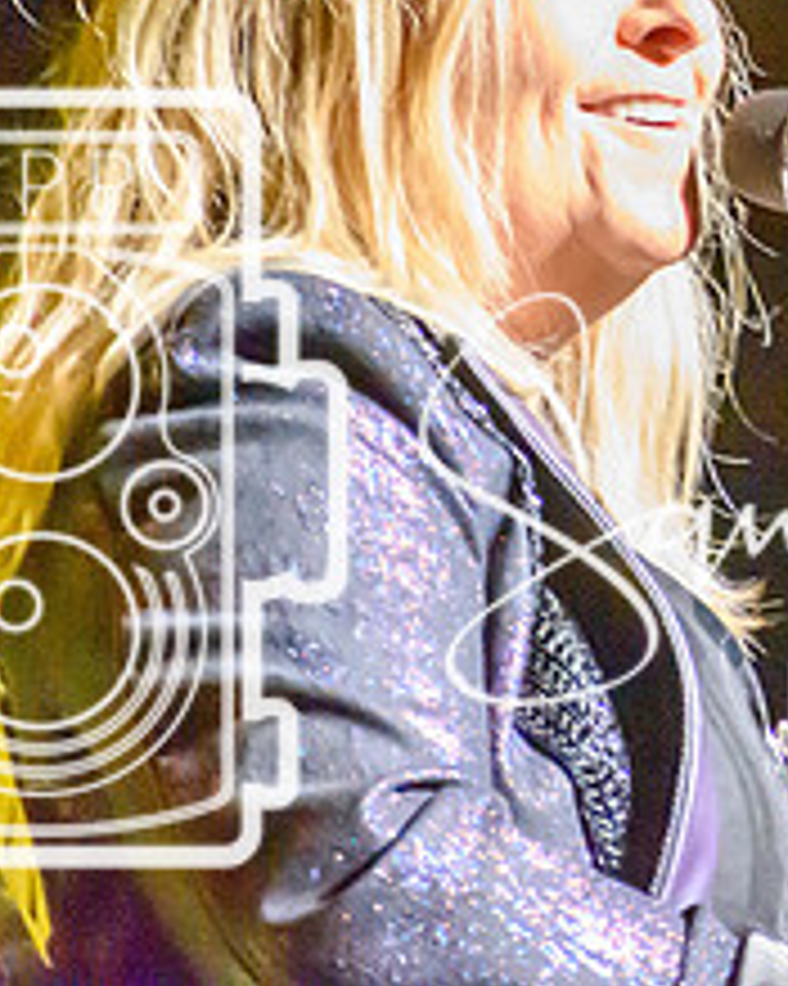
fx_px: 23951
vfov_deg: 2.4
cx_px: 991
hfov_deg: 1.9
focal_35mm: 821
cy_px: 119
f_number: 5.6
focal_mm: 220
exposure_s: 1/160
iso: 12800
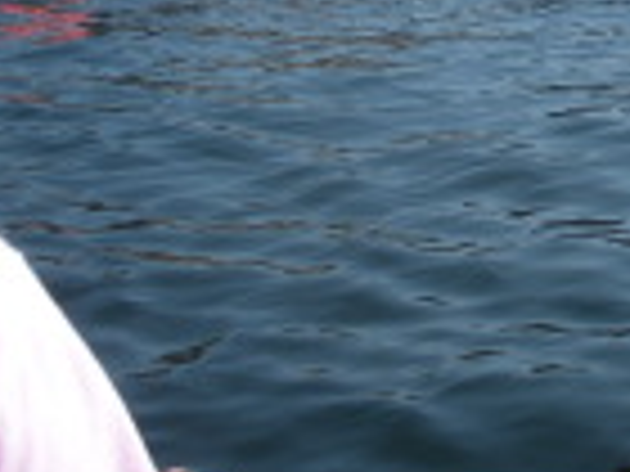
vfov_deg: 12.3
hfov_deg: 15.4
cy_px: -135
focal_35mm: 117
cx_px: 986
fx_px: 2129
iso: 64
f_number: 3.5
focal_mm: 6.3
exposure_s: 1/667
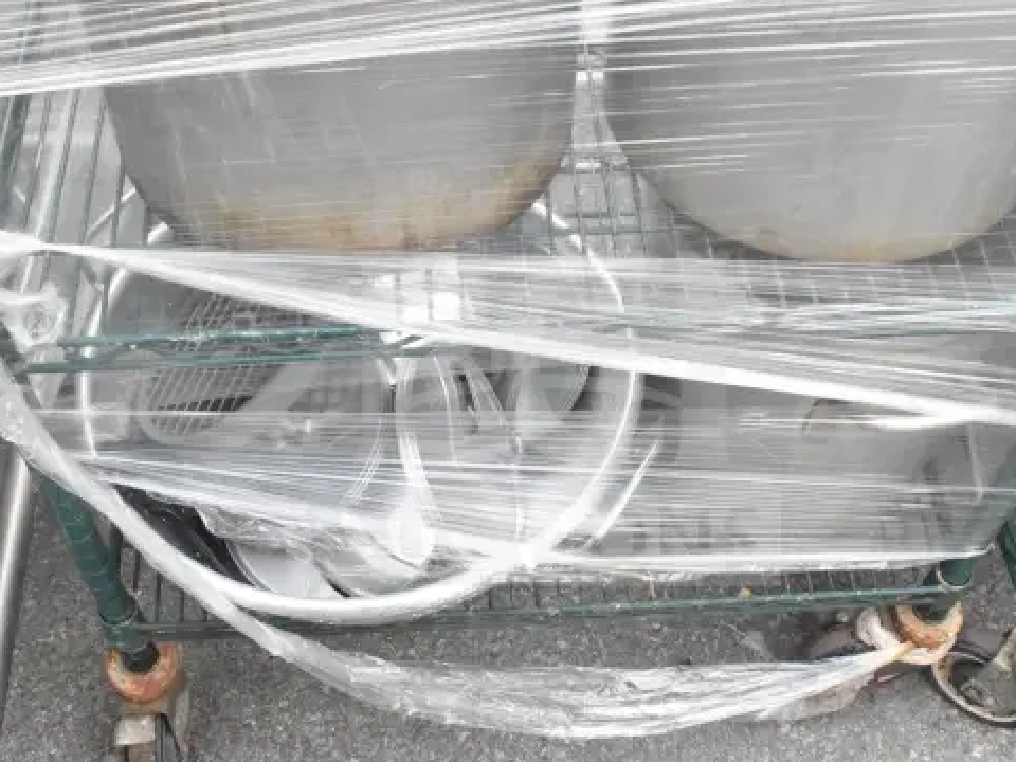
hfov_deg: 42.9
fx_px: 1291
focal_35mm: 44
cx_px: 542
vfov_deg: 32.9
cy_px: 418
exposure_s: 1/800
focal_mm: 24
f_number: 14
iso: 6400
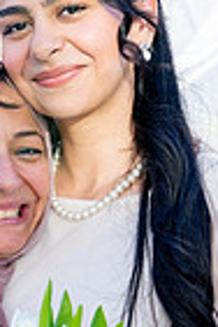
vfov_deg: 15.6
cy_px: 357
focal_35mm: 128
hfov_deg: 10.7
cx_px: 39
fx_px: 1163
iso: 200
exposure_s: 1/500
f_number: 3.5
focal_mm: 40
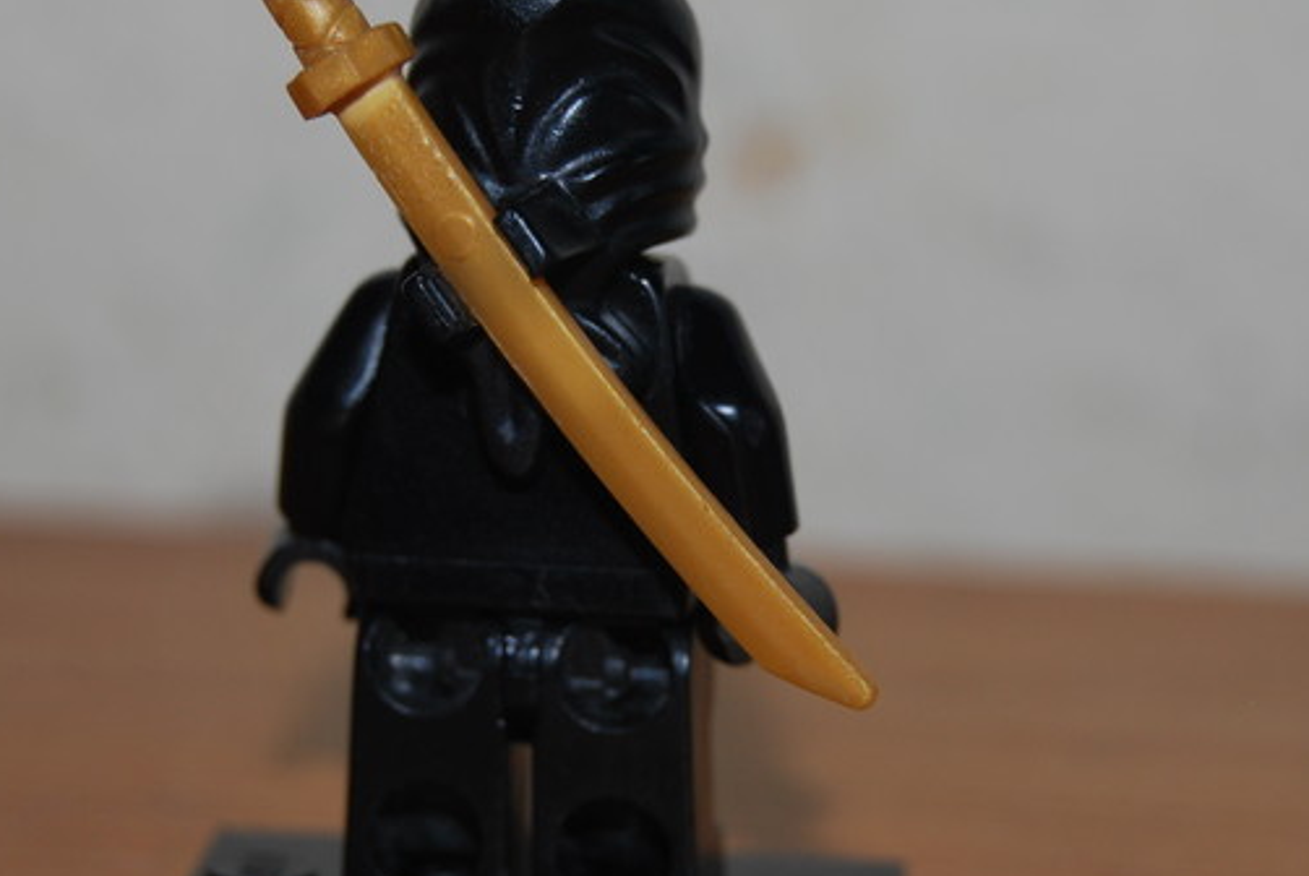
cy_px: 443
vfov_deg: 9.3
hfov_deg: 13.9
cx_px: 639
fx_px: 5384
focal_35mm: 148
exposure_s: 1/60
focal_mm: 55
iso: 200
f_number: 5.6
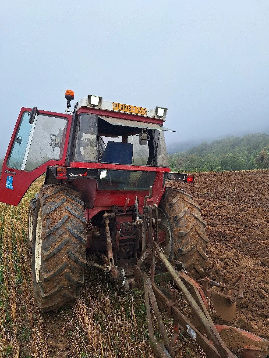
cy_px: 179
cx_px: 134
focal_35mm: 23
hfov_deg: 58.9
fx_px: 238
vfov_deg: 73.9
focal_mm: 5.54
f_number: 1.8
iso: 40
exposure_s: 1/1111
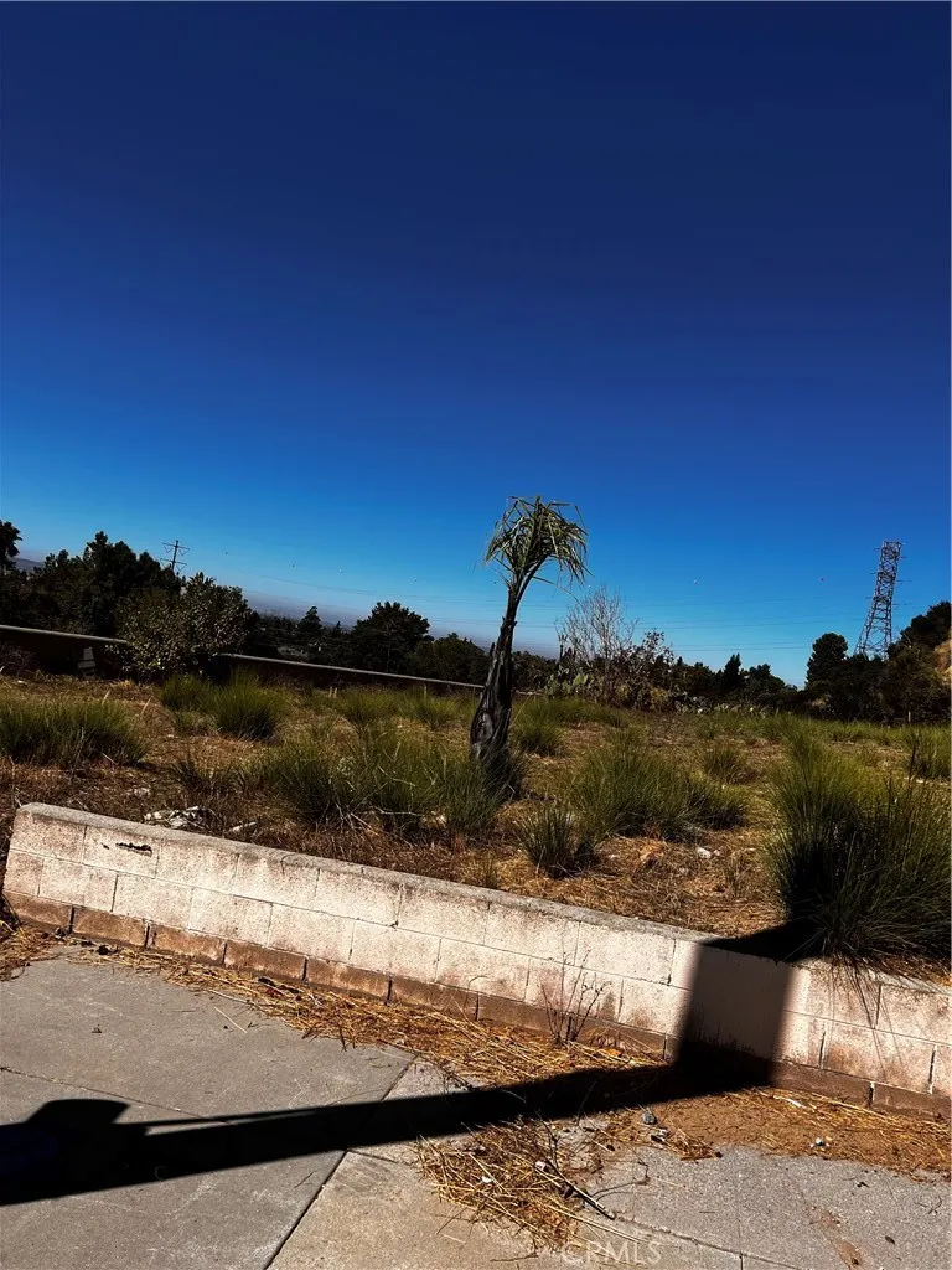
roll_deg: -12.6
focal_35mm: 26
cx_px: 476
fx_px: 953
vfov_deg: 67.3
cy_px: 635
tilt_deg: +4.6
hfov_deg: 53.1
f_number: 1.5
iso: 50
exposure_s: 1/6211
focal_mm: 5.7
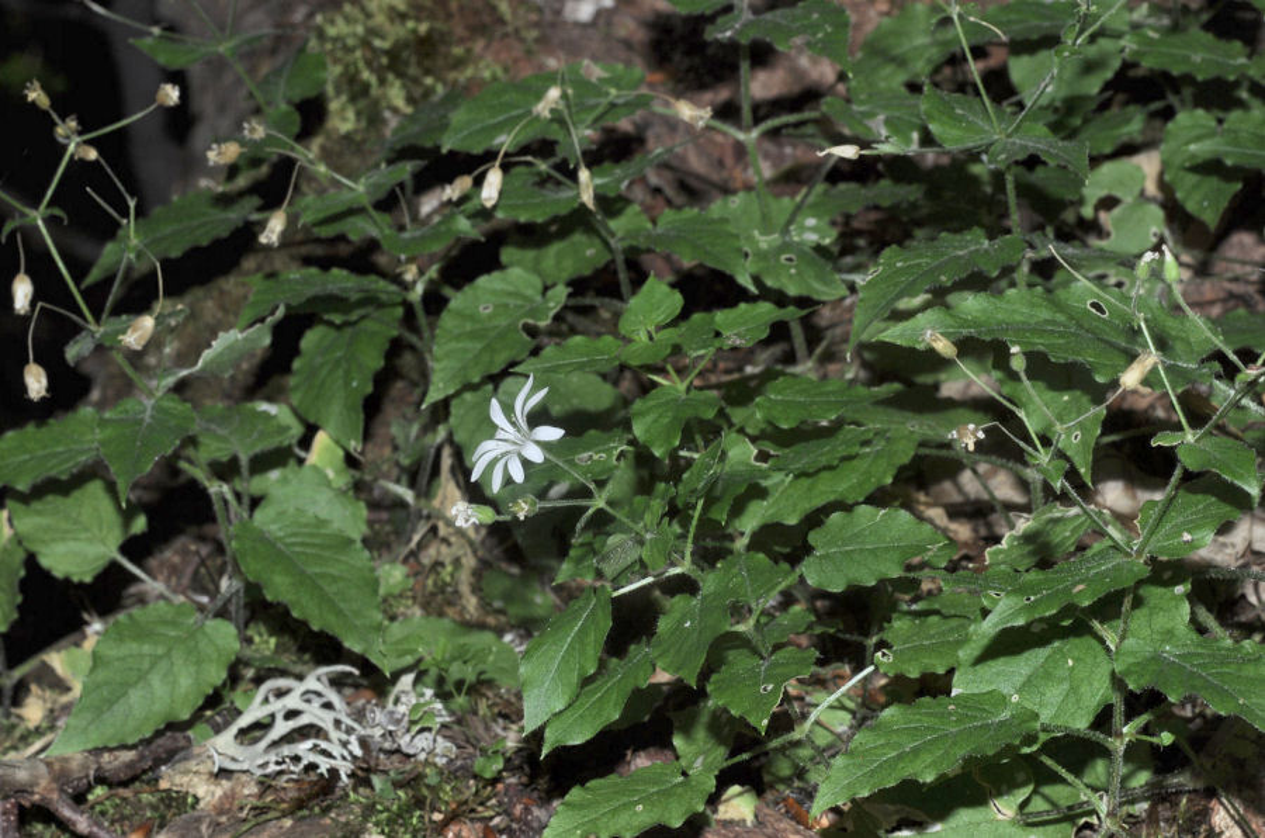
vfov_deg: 15.1
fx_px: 3156
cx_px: 632
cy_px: 419
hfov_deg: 22.7
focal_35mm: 90
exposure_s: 1/160
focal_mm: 60
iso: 200
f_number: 18
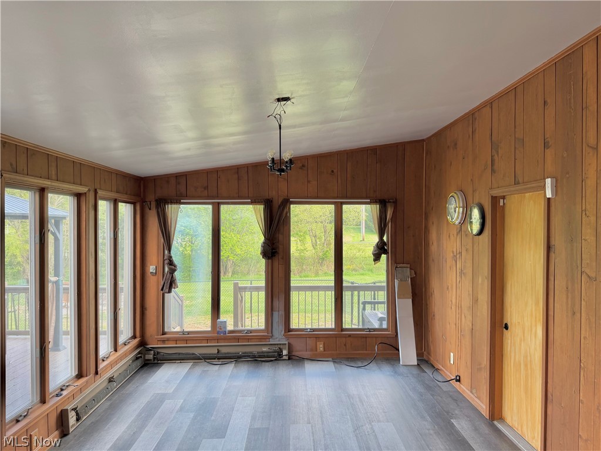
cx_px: 300
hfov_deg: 71.6
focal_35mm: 24
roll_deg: +0.4
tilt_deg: -1.1
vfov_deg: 56.8
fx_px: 417
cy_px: 226
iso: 125
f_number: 1.78
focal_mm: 6.76
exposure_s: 1/121
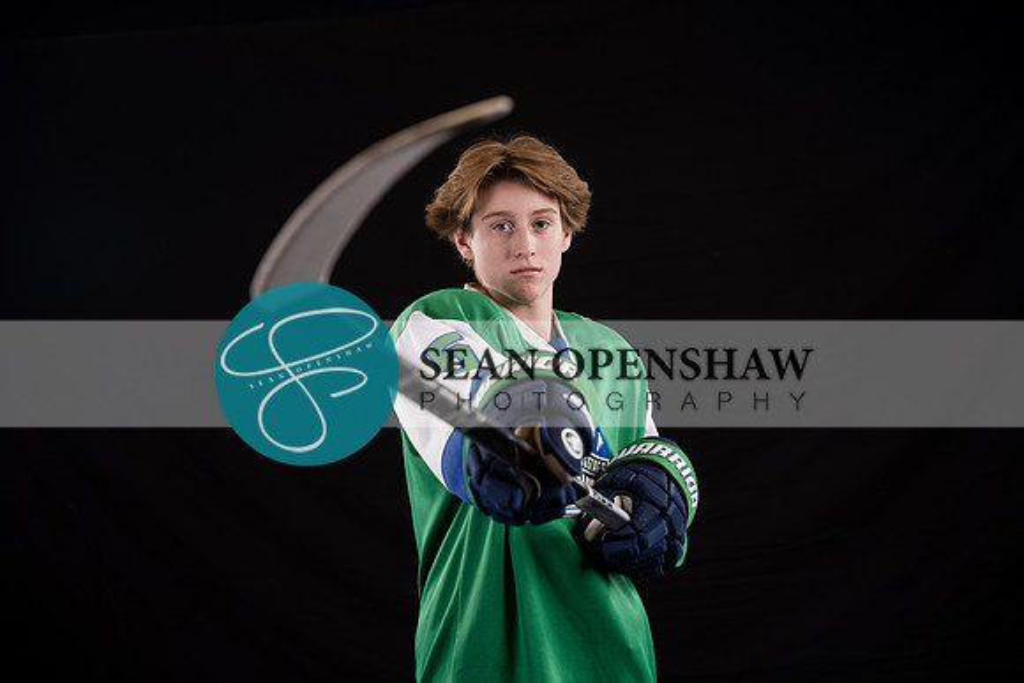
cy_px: 342
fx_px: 1824
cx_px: 512
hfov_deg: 31.4
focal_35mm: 64
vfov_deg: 21.2
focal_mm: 64.1
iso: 80
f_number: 4
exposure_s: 1/160
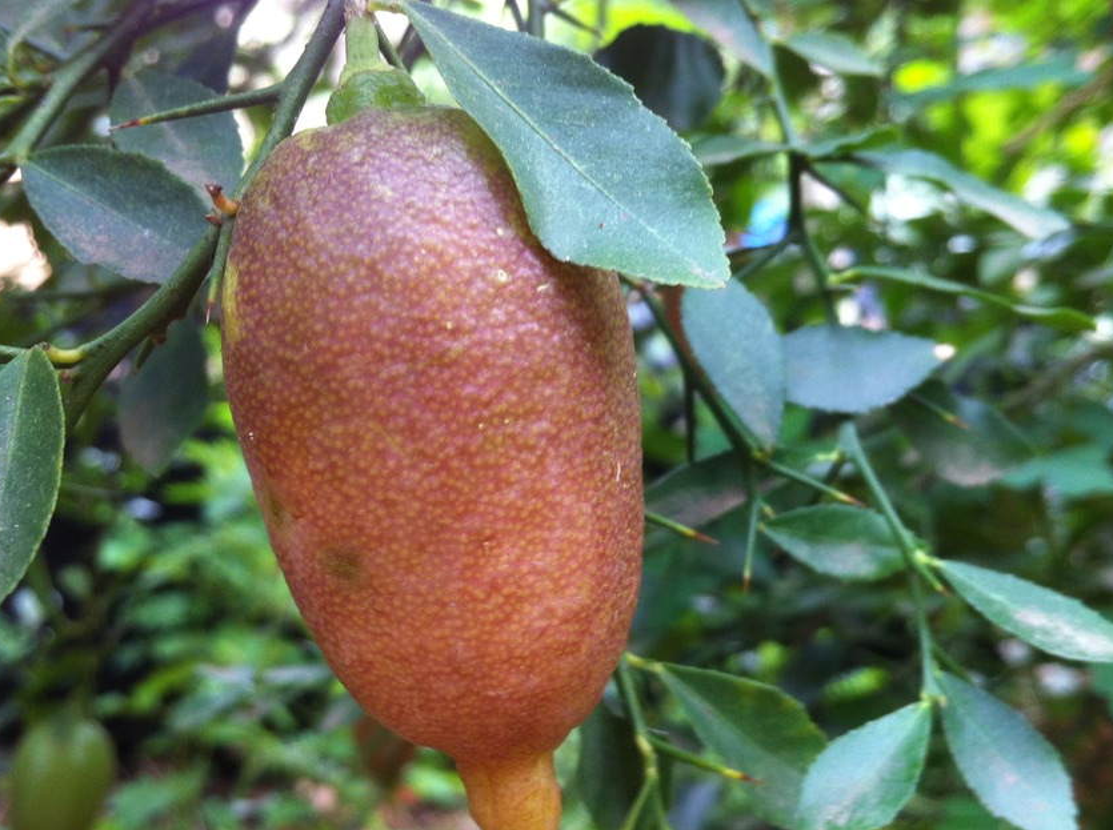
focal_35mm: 43
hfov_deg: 43.9
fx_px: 1380
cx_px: 521
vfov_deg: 33.4
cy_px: 500
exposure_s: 1/24
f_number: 2.8
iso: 80
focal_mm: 3.85
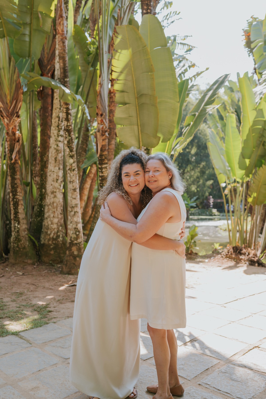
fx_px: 388
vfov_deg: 54.4
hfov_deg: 37.9
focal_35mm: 35
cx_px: 133
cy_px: 200
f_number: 3.2
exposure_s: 1/320
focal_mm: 35
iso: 125
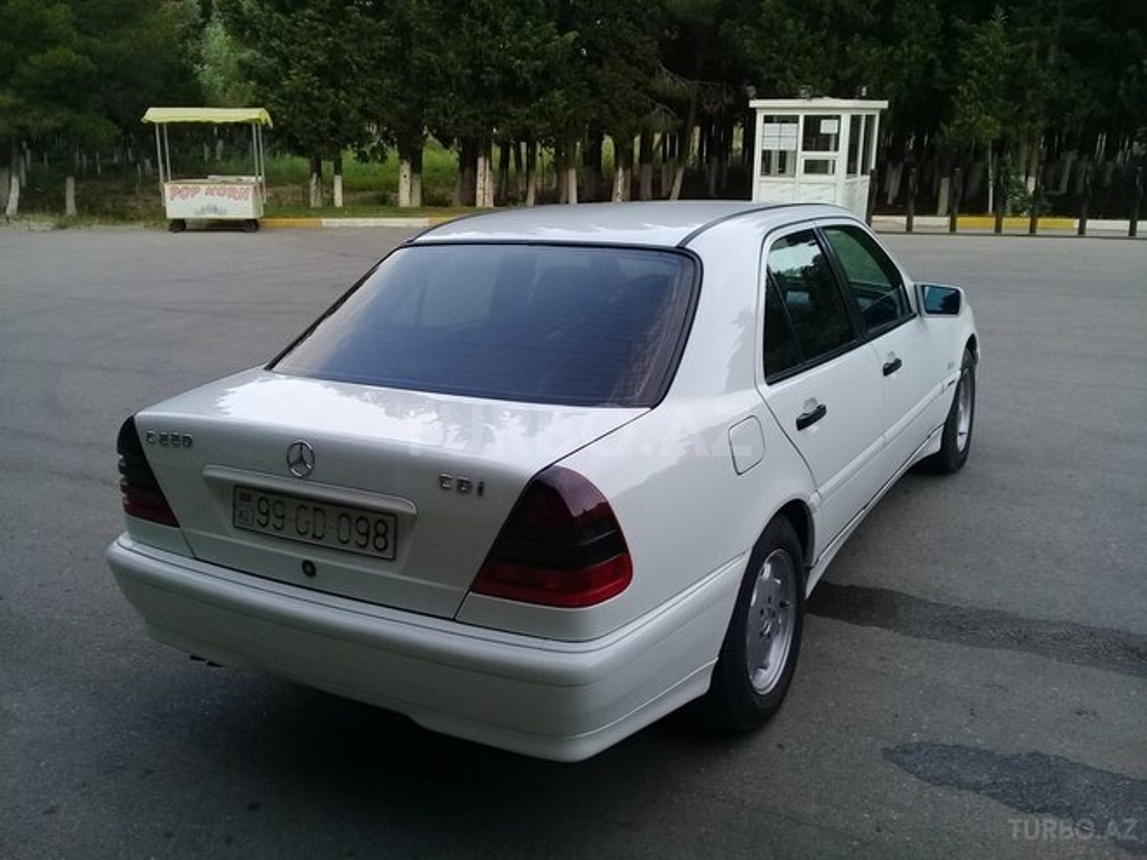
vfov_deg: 45.4
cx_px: 574
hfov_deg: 58.4
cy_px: 430
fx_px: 1027
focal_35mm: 31
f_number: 2.2
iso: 50
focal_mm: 3.3
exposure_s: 1/120
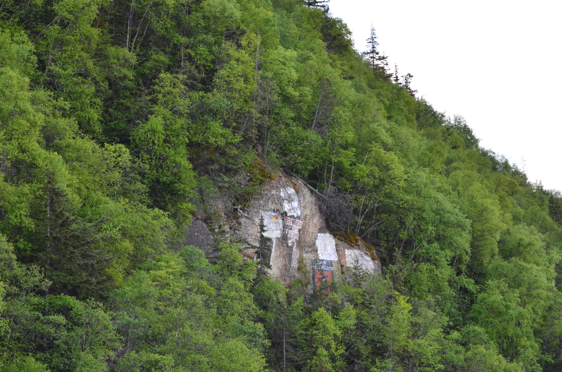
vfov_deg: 12.7
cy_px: 238
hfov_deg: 19.0
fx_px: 1677
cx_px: 288
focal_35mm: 108
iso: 280
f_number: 10
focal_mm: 55
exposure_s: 1/60
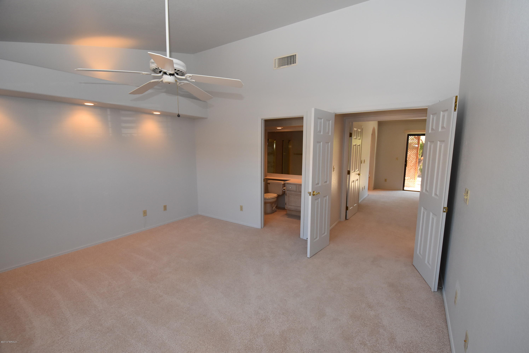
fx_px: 221
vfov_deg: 77.4
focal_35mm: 15
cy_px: 176
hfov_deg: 100.3
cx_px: 264
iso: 800
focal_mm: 10
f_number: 5
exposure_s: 1/100
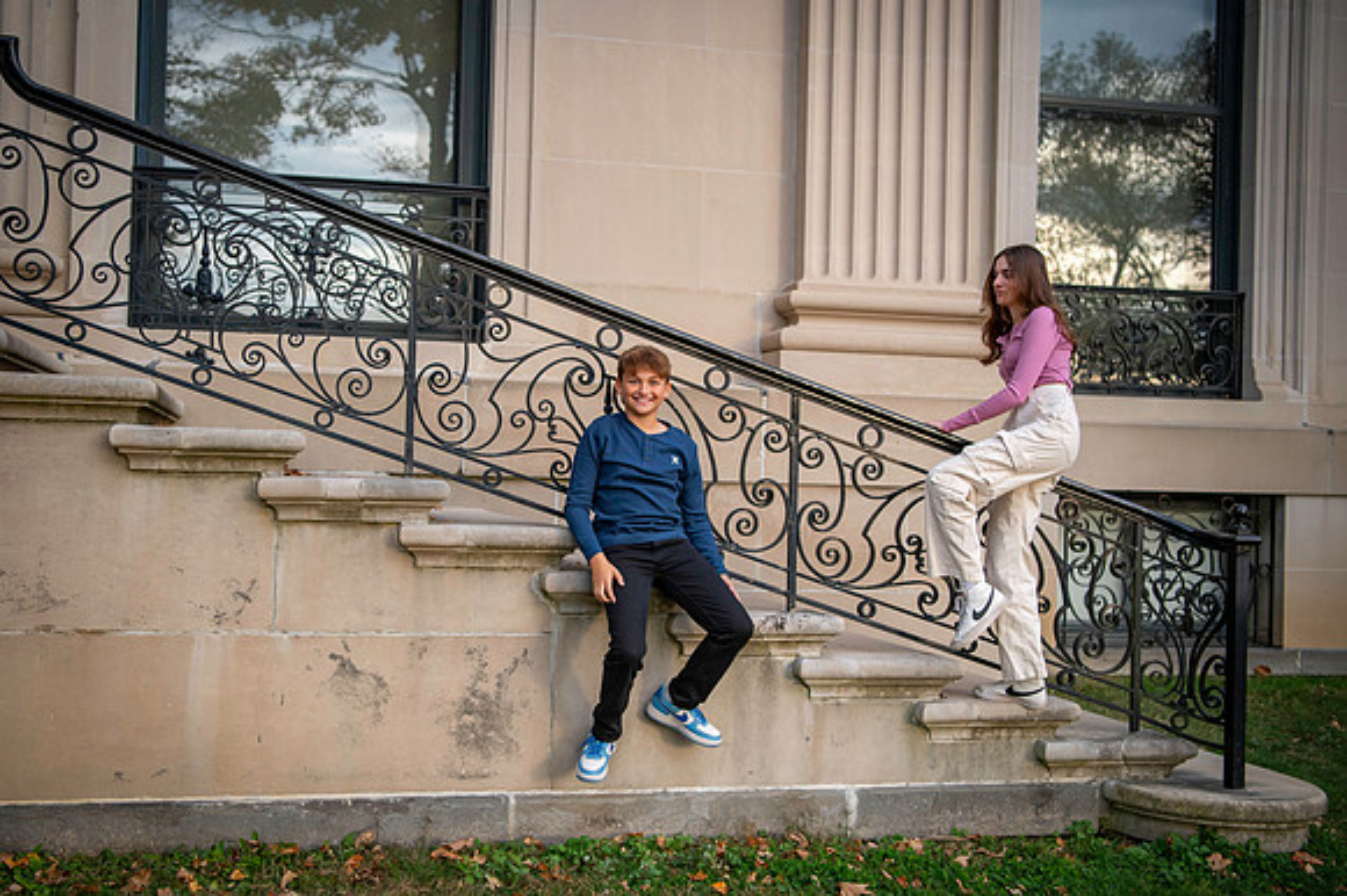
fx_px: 1509
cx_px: 580
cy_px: 443
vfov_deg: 33.1
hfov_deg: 48.0
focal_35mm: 40
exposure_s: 1/4000
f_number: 2.8
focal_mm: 34
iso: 1000
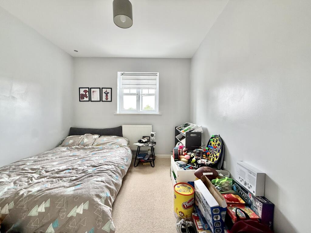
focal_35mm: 14
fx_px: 126
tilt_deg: -0.4
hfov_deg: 102.1
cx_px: 156
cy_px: 116
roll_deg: -0.9
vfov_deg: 85.7
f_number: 2.2
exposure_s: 1/99
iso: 160
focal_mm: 2.22
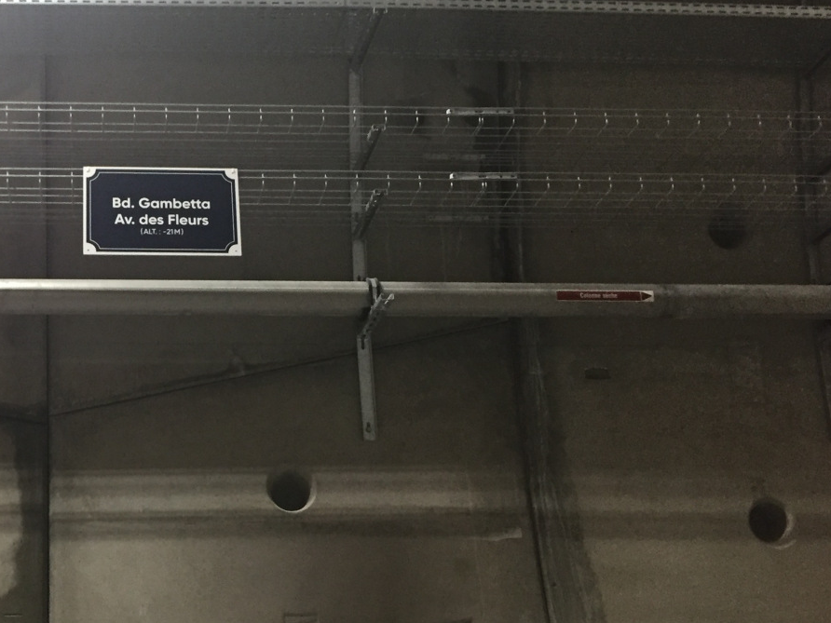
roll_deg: +0.3
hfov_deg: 35.4
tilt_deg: +20.8
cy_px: 318
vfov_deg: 28.0
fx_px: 1248
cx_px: 139
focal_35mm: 52
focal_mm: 4.15
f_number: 2.2
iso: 250
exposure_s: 1/20
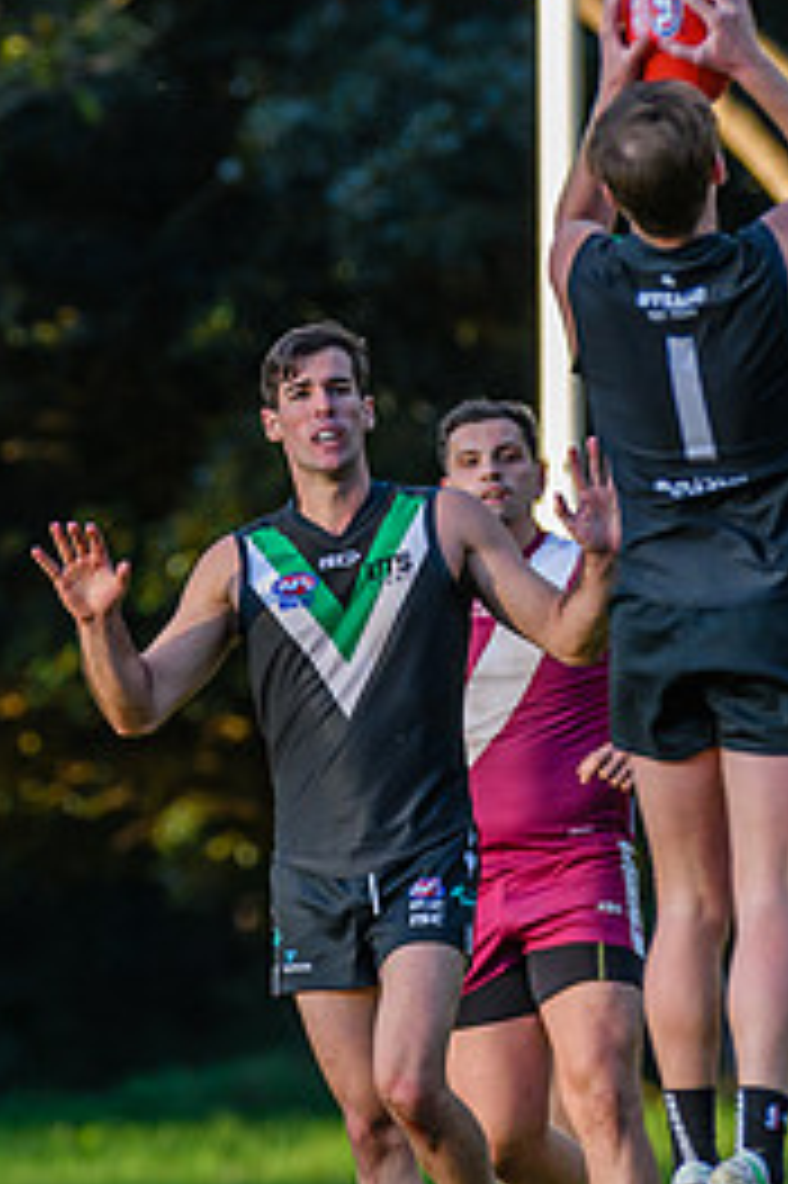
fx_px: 27417
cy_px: 424
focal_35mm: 834
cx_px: 339
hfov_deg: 1.6
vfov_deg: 2.5
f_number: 3.2
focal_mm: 220
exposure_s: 1/1250
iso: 800
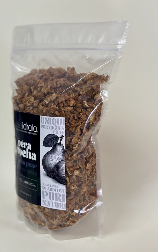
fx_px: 358
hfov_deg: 24.8
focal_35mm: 52
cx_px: 68
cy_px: 127
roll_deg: -0.1
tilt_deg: -13.9
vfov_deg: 38.9
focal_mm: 6.86
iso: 64
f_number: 1.78
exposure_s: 1/100
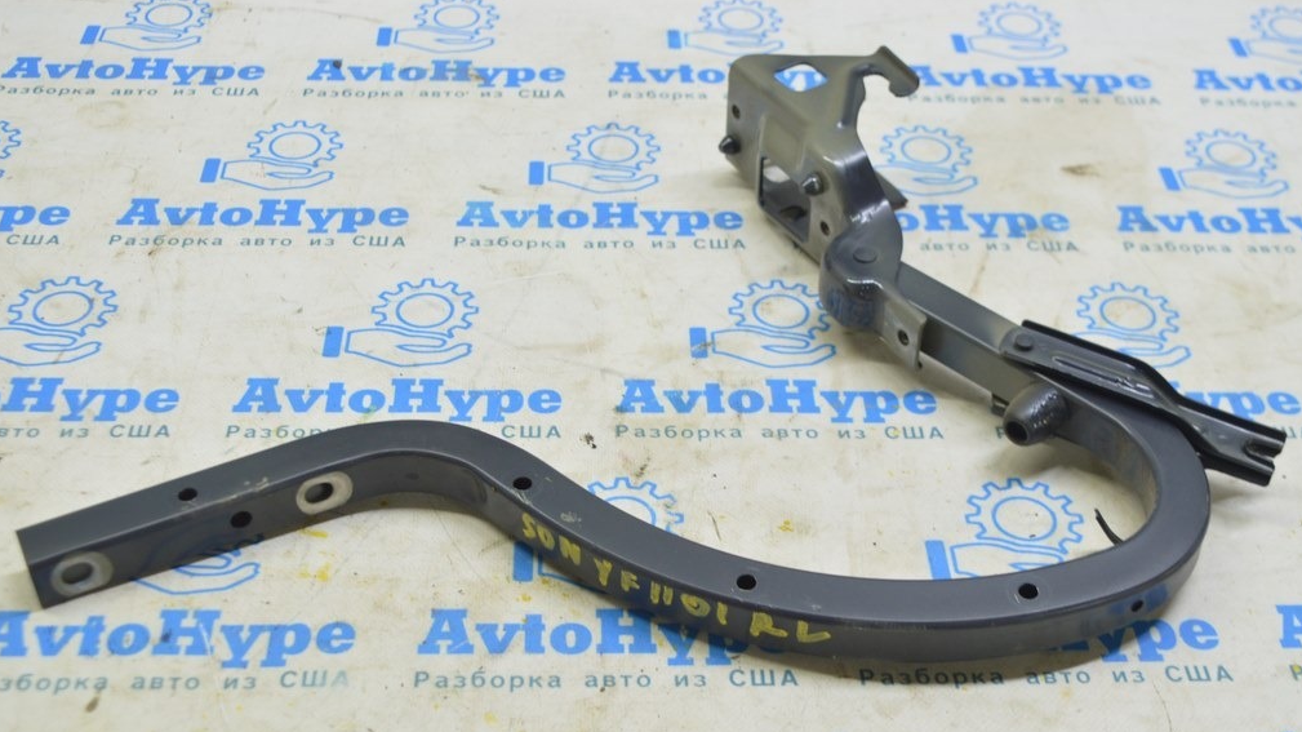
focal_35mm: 51
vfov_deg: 23.4
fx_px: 1760
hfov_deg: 40.6
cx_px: 657
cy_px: 434
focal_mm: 32
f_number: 5.6
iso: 400
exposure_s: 1/20
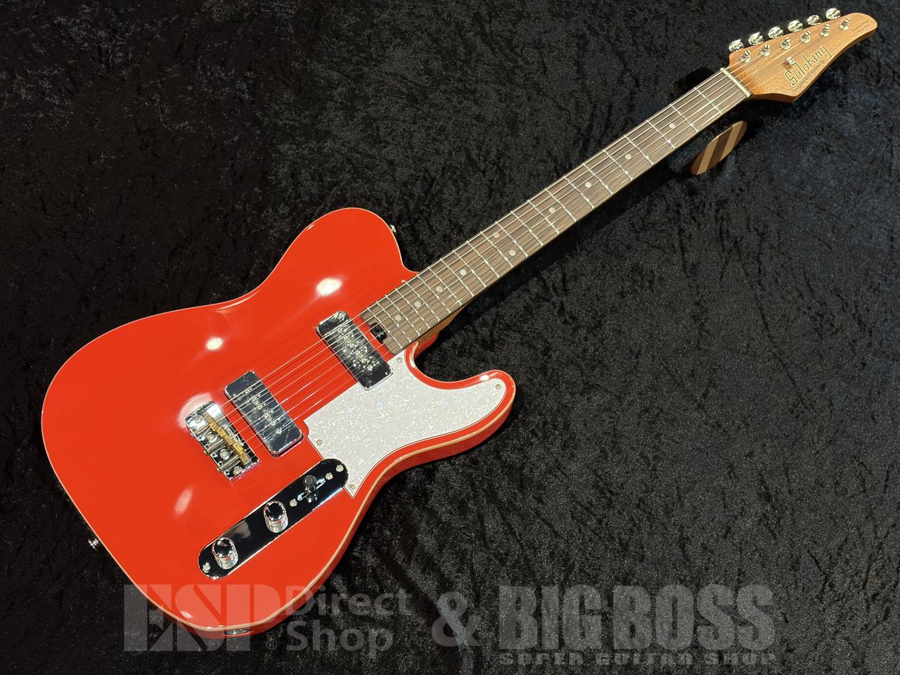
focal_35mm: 52
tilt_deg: -64.6
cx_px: 450
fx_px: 1352
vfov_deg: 28.0
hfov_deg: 36.8
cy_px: 338
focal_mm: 5.96
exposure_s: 1/60
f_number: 1.6
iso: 100
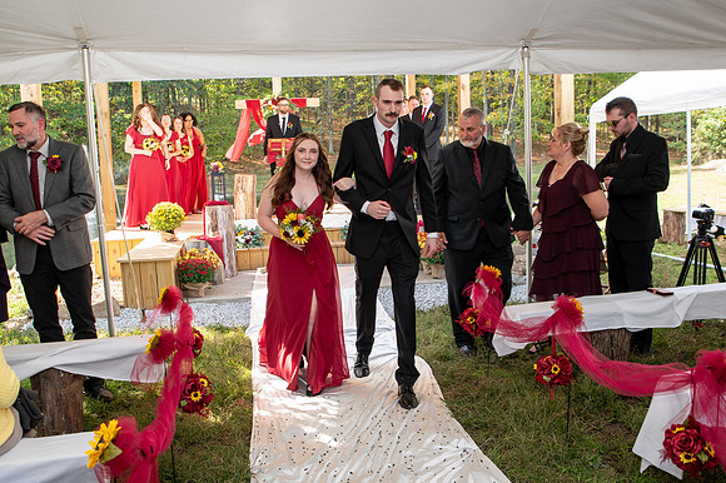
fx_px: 625
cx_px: 343
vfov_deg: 42.3
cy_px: 237
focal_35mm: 31
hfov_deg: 60.3
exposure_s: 1/160
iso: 250
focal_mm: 24
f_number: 4
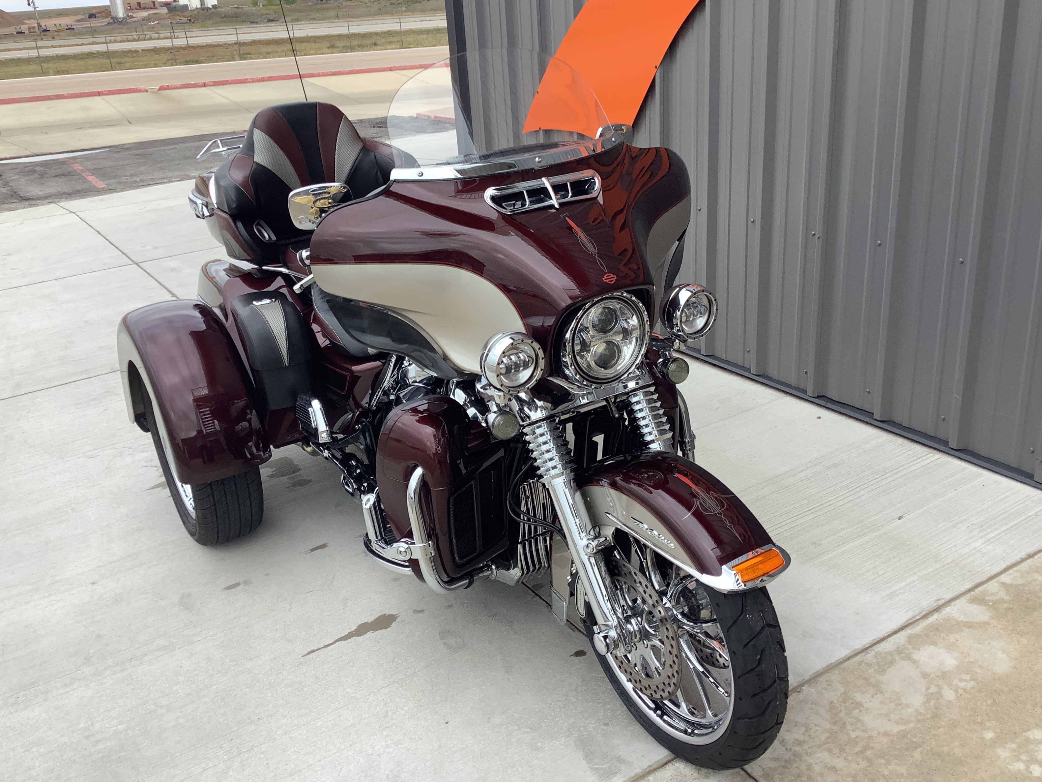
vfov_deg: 44.2
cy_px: 387
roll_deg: +1.1
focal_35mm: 32
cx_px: 531
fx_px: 963
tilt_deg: -21.7
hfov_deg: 56.8
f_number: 2.4
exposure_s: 1/473
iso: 25
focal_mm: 3.3
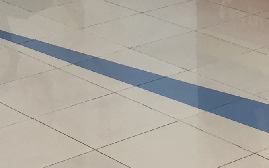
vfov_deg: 8.1
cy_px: -231
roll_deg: +0.7
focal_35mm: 150
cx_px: 169
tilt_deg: -4.0
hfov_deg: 13.9
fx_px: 1100
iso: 40
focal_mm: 4.15
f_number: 2.2
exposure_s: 1/100
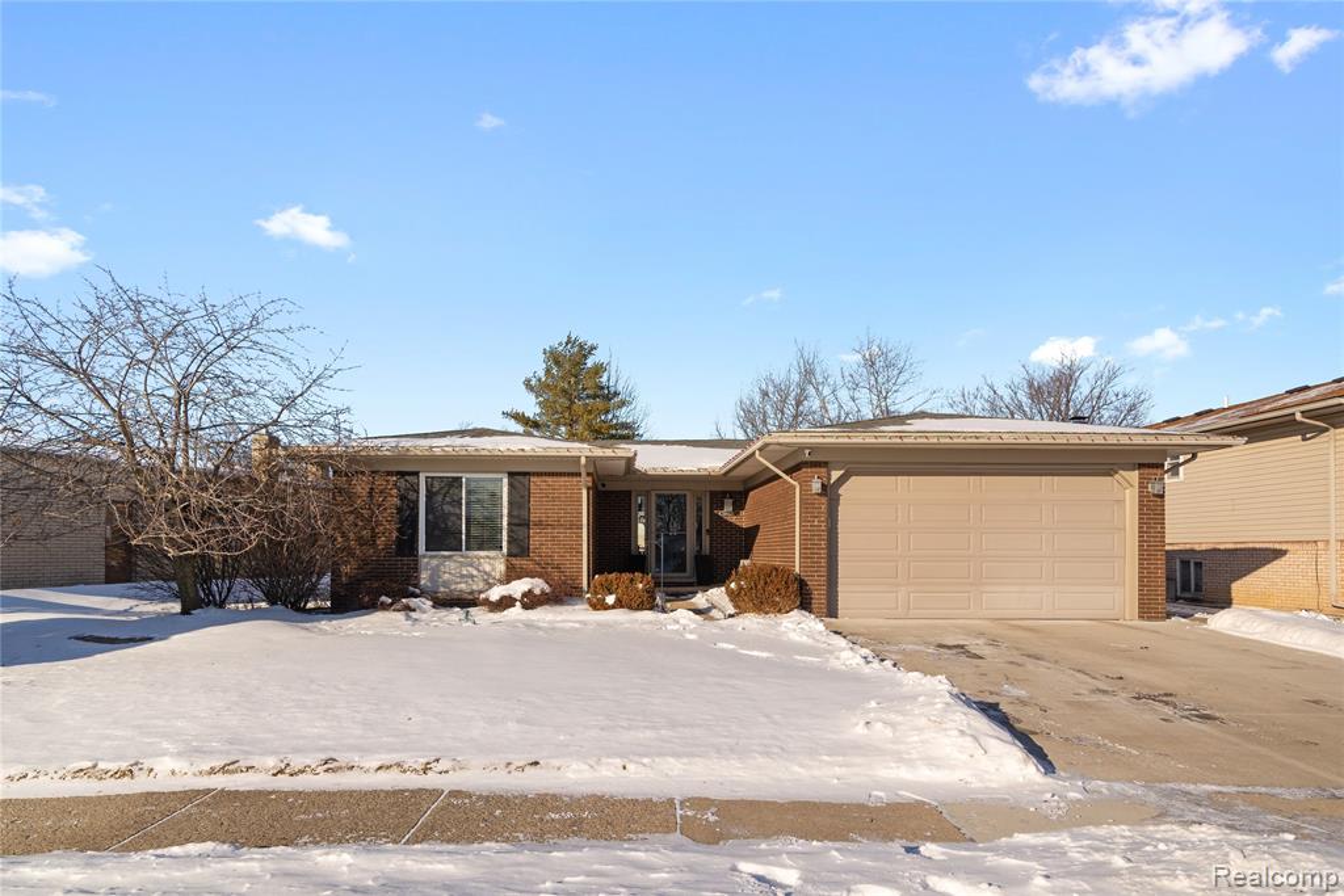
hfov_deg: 73.7
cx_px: 672
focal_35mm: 24
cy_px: 448
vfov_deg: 53.1
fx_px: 896
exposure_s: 1/1600
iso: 320
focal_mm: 24
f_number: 8
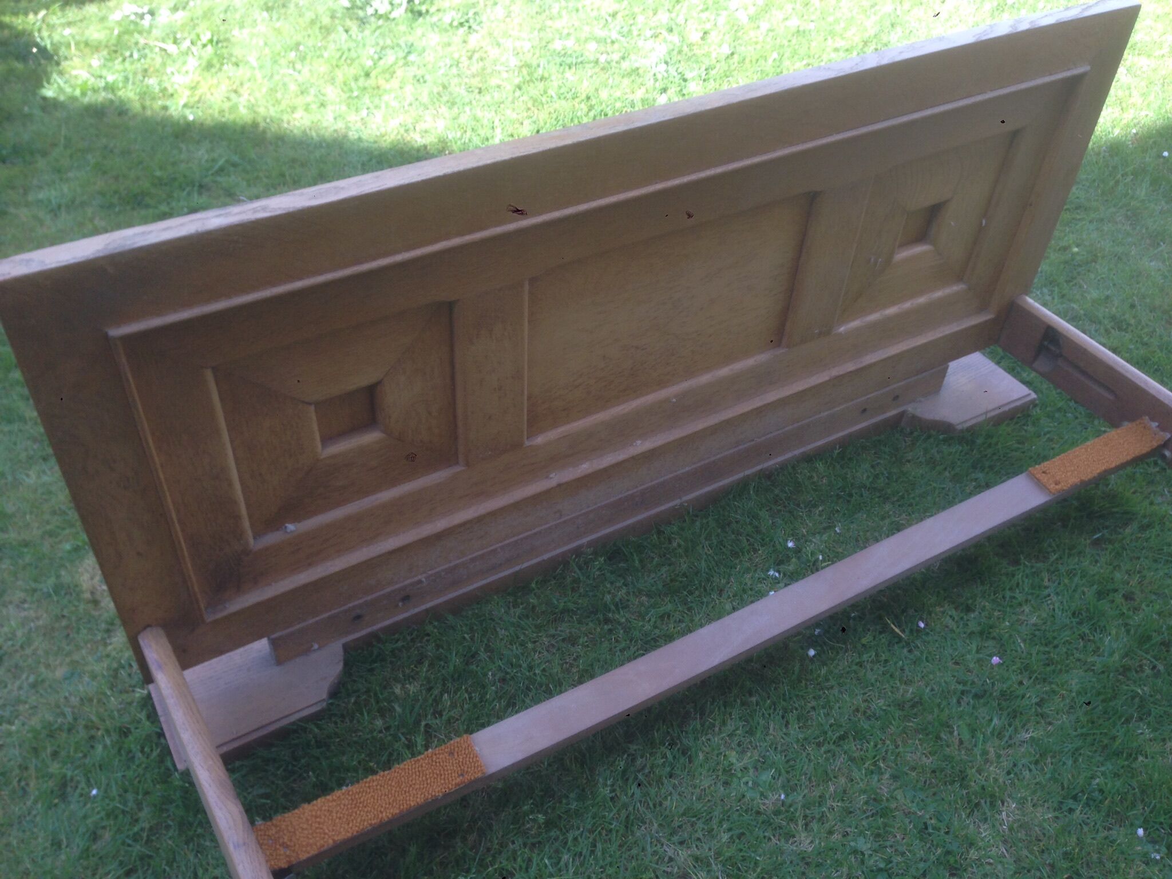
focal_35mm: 33
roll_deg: -0.1
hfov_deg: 55.4
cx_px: 586
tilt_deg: -42.0
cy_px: 440
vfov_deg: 42.9
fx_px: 1117
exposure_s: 1/162
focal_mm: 4.12
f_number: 2.4
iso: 50
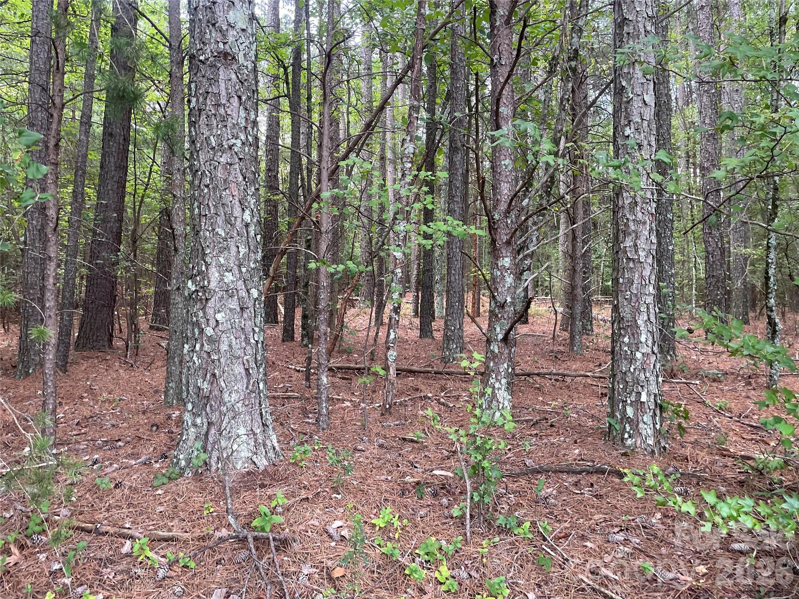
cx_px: 400
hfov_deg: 67.3
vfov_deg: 53.1
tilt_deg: +4.6
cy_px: 300
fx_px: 600
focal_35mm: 26
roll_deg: +0.1
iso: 125
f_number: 1.6
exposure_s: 1/118
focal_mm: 4.2
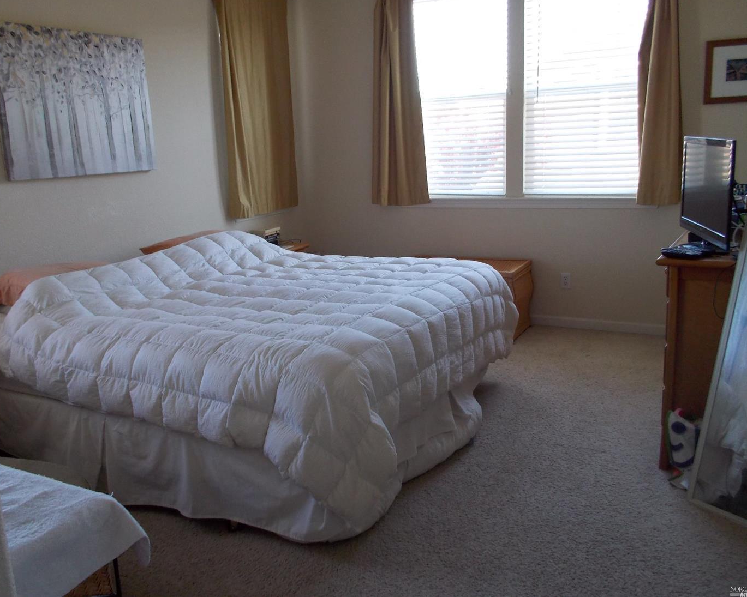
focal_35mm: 31
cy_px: 291
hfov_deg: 57.1
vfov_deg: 47.1
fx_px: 685
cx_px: 349
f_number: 3.3
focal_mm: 4.1
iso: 160
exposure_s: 1/30
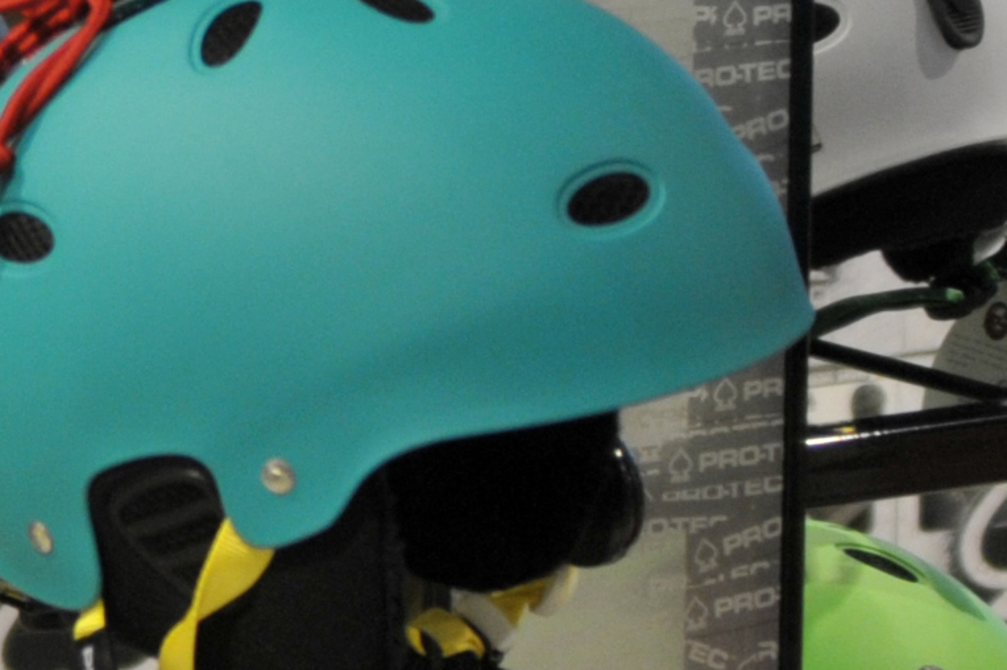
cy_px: -141
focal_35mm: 202
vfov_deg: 6.7
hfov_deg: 9.2
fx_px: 5645
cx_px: -1380
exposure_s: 1/60
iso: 400
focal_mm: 24
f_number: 2.8
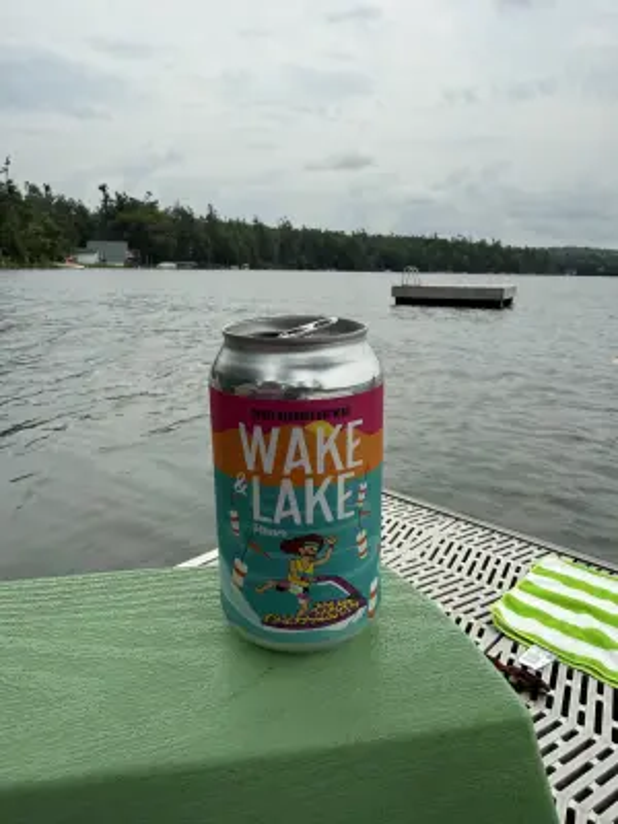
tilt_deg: -11.2
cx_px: 309
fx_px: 571
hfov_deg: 56.8
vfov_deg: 71.6
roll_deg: -1.1
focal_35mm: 24
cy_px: 412
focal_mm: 2.22
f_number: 2.2
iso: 40
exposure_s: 1/2950
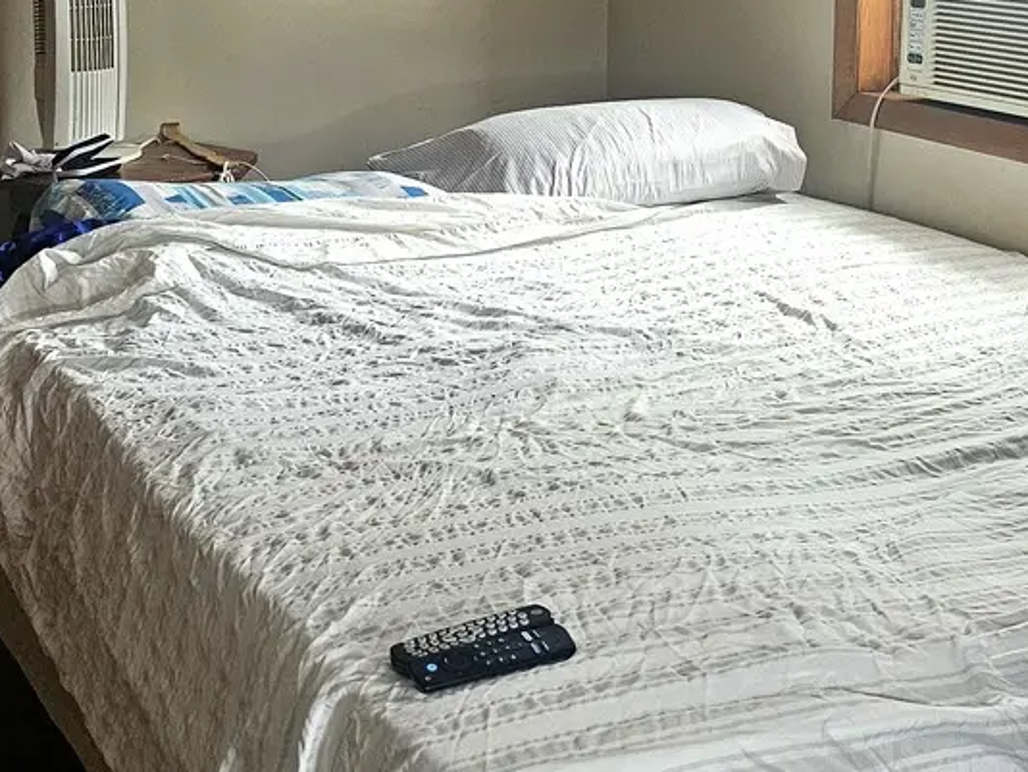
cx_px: 762
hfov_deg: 30.7
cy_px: -6
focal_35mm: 62
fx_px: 1842
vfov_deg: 22.7
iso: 250
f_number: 1.7
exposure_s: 1/120
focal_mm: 6.3
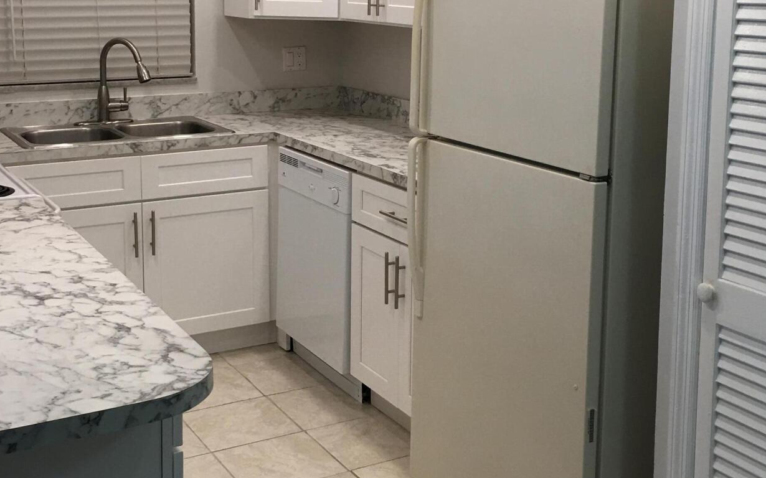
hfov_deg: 40.3
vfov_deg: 25.5
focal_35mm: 50
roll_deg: -0.7
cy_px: 114
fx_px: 1044
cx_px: 362
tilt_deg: -6.3
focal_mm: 4.15
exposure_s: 1/30
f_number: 2.2
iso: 32
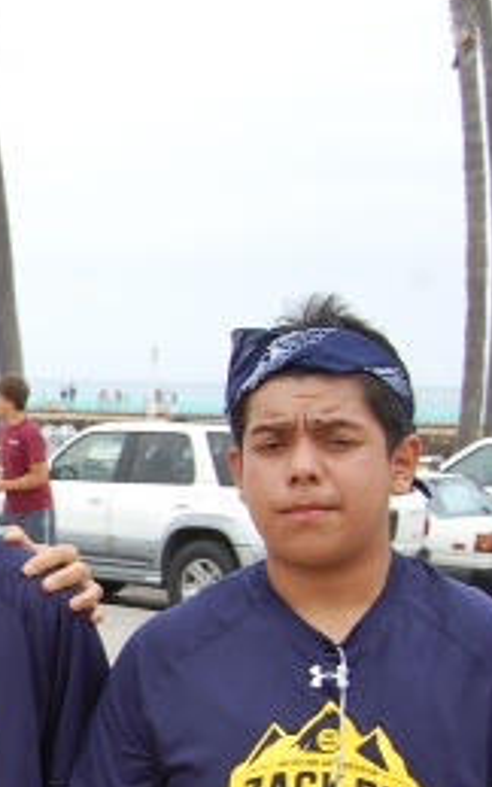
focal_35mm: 98
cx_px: -413
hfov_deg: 12.2
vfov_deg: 21.0
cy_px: 620
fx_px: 2101
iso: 200
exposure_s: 1/250
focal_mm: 26
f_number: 8
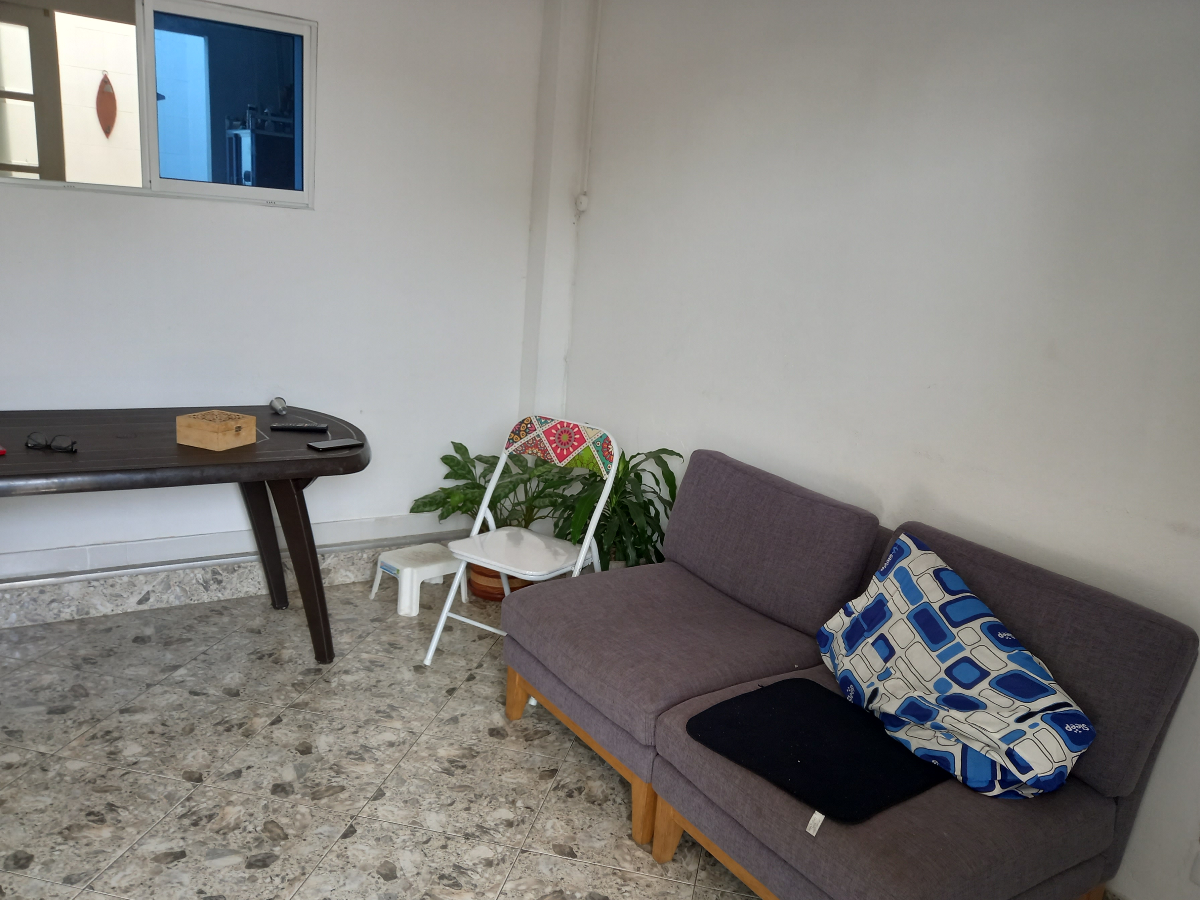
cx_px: 607
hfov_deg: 63.4
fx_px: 971
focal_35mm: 28
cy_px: 504
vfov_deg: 49.6
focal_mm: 4.6
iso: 64
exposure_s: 1/60
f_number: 2
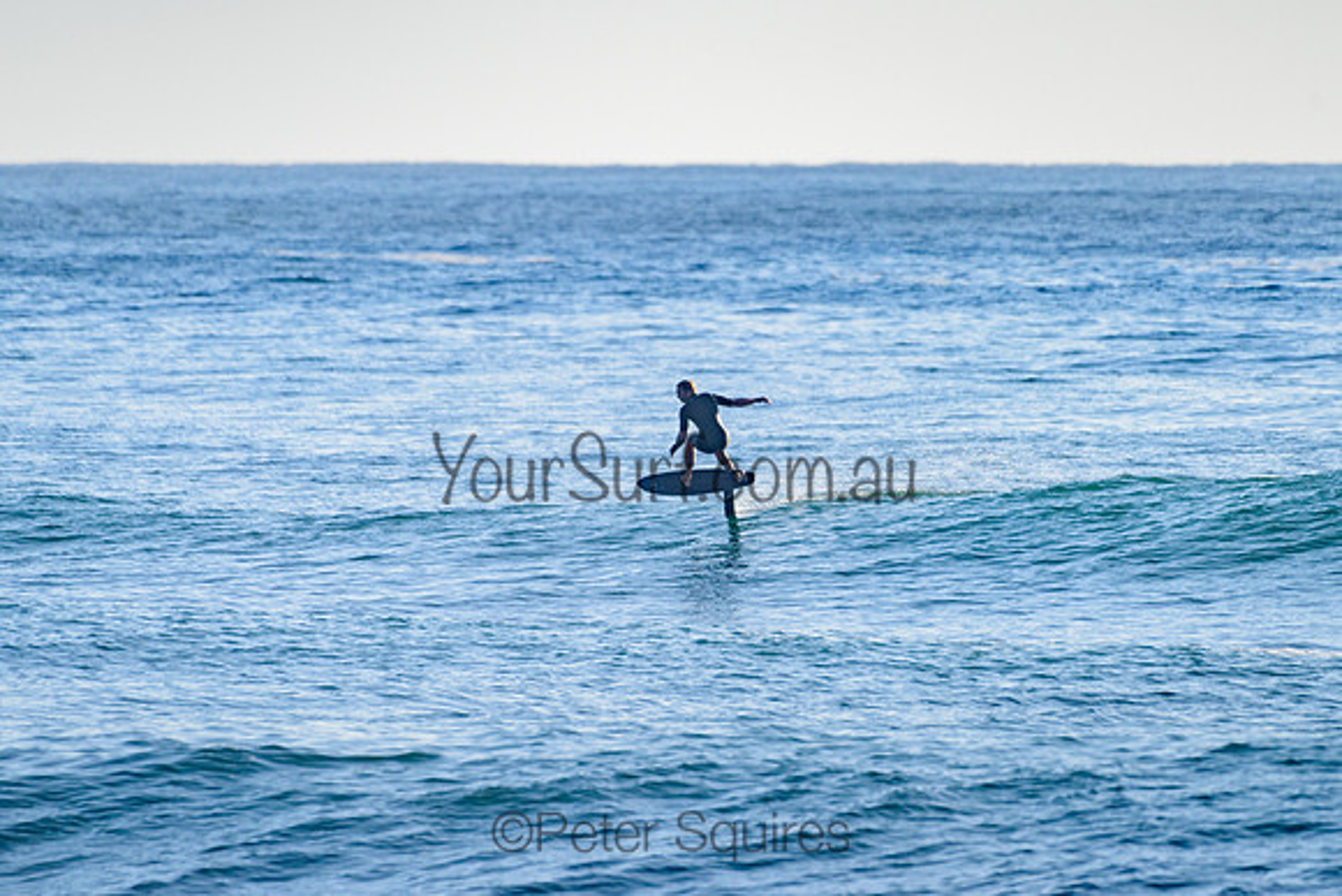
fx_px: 22847
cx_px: 717
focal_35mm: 613
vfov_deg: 2.2
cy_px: 351
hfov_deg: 3.4
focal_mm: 500
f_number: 5.6
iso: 90
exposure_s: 1/2000
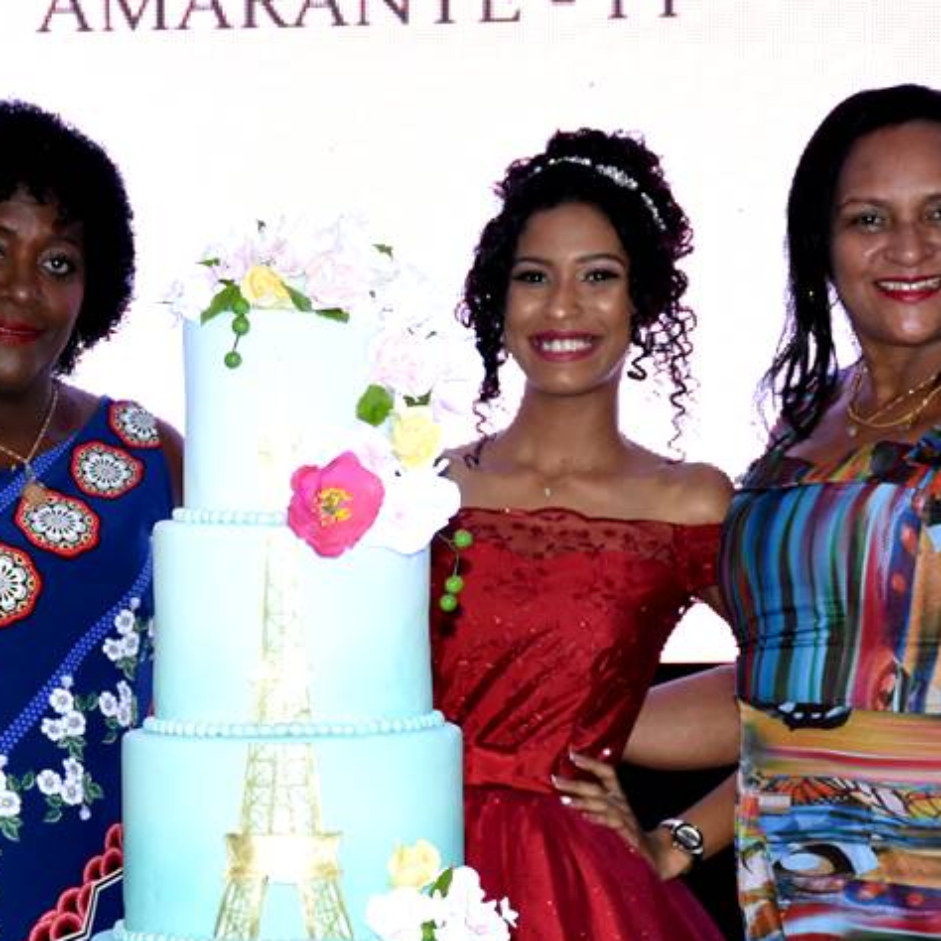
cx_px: 52
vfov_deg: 11.3
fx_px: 4767
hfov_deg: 11.2
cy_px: 615
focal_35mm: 155
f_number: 4.5
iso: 1600
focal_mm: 48
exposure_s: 1/80
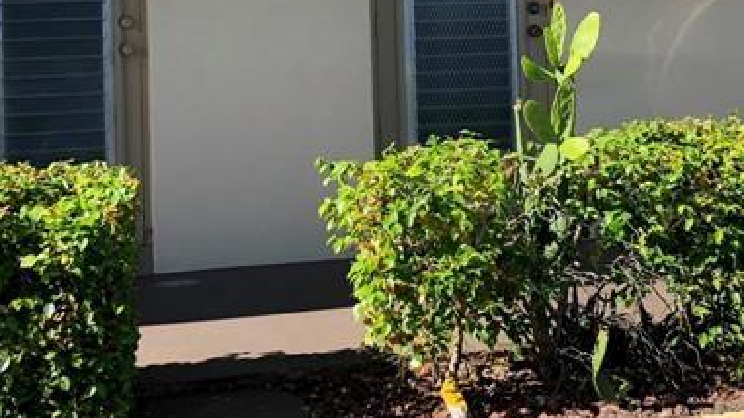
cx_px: 426
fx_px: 1262
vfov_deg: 18.2
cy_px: -33
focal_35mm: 64
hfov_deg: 32.8
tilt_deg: +1.7
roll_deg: +2.2
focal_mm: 3.99
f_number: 1.8
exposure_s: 1/666
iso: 20
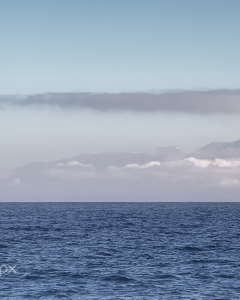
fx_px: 1127
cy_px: 137
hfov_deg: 12.1
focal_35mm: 127
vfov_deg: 15.2
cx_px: 203
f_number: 8
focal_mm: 50
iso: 100
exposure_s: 1/160
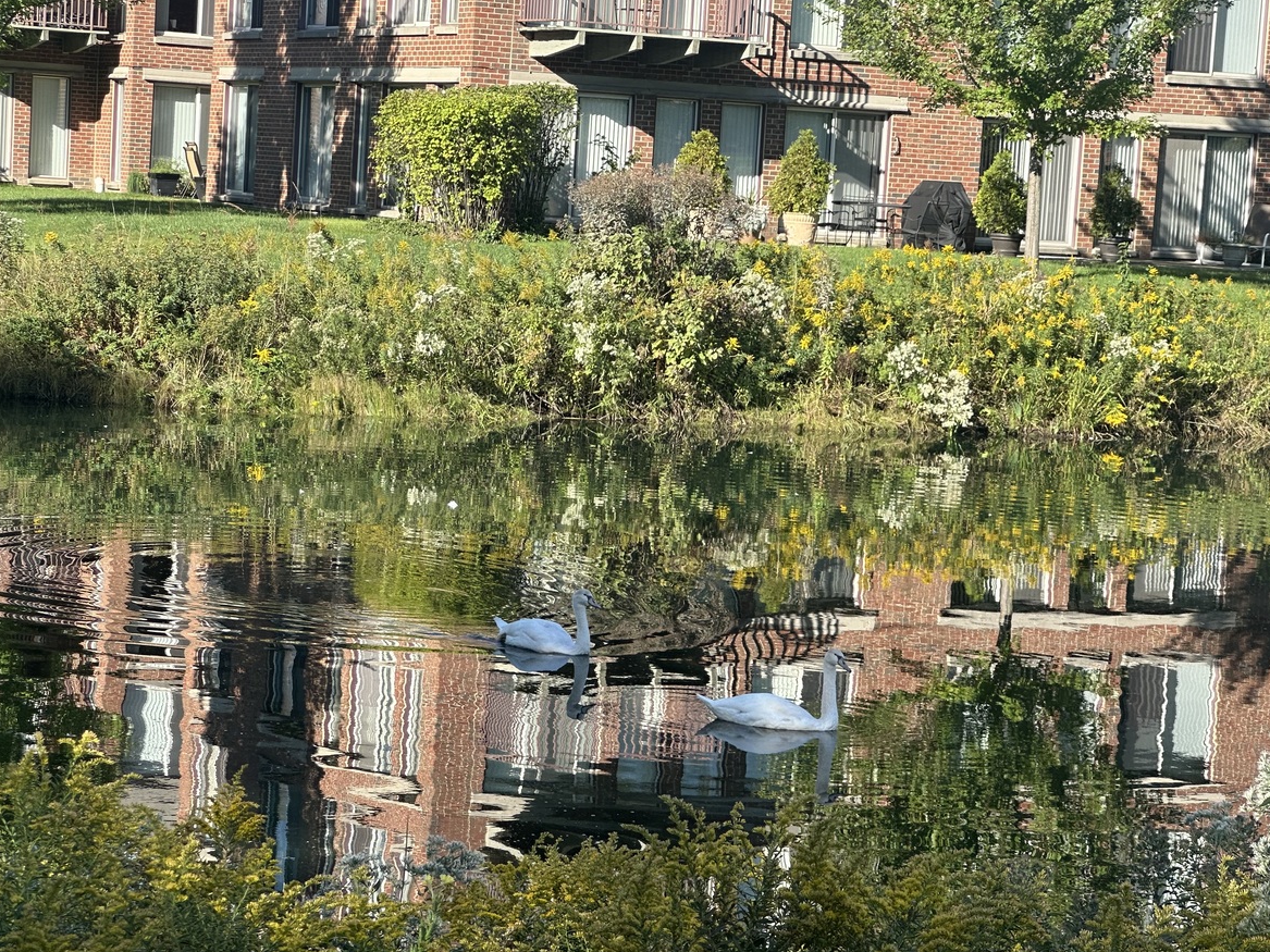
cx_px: 571
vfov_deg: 15.6
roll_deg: -3.5
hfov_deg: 20.6
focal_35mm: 95
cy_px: 459
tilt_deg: -4.3
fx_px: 3485
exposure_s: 1/296
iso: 32
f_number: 2.8
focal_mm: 9
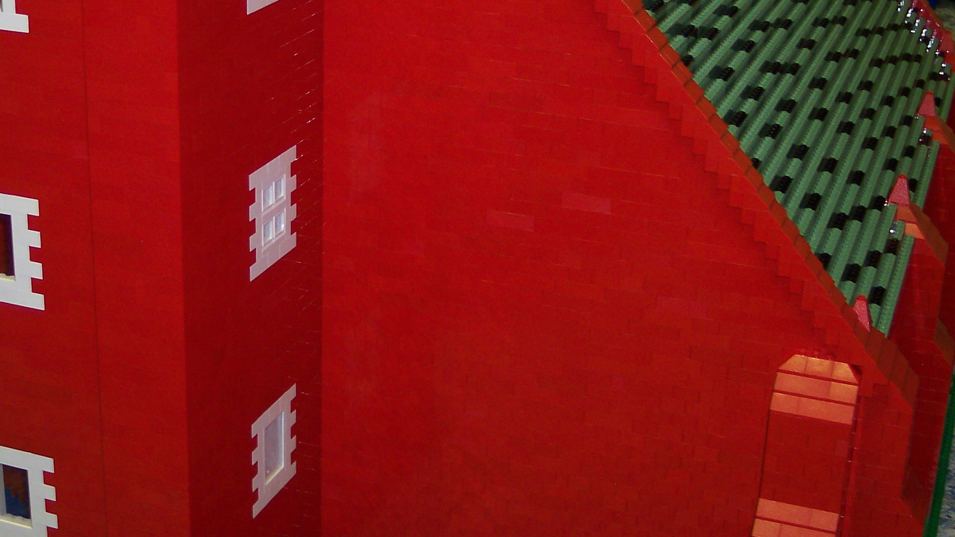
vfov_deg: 19.4
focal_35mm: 62
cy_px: 176
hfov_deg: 33.7
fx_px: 1570
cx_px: 393
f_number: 2.8
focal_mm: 8
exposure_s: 1/30
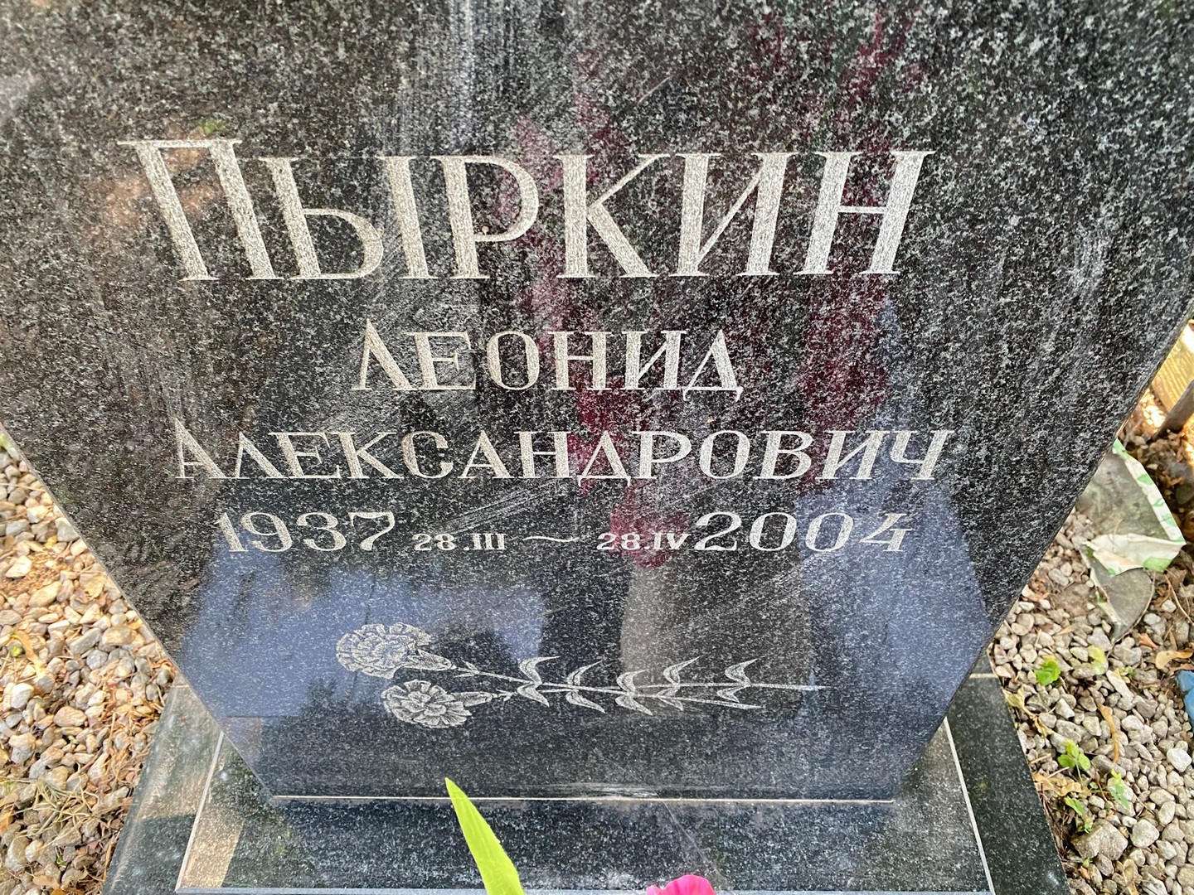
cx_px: 597
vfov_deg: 53.1
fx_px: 897
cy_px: 448
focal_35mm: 26
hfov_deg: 67.3
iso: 125
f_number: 1.8
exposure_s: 1/60
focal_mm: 4.25
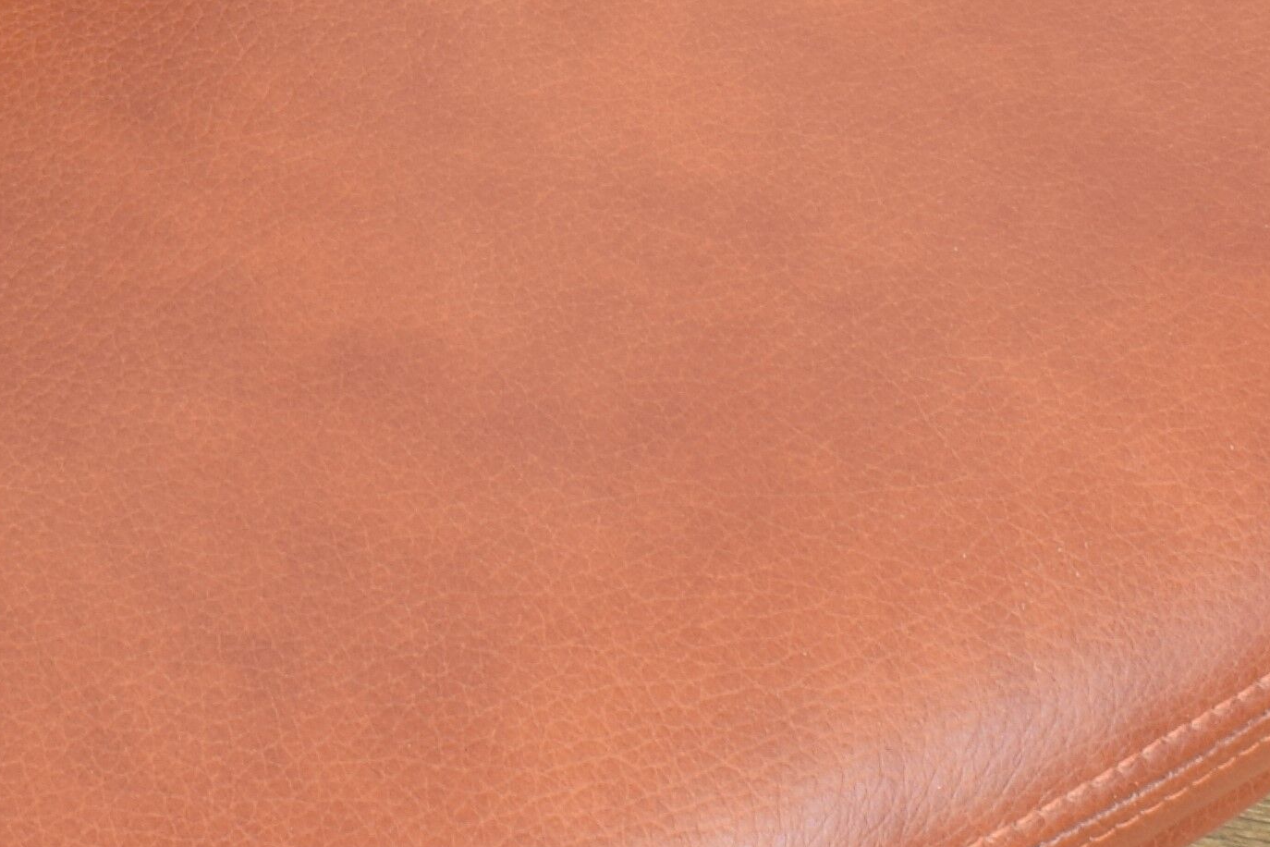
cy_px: -727
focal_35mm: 131
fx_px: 4621
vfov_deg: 9.9
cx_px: 338
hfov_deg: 15.6
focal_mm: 20
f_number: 22
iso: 100
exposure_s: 5
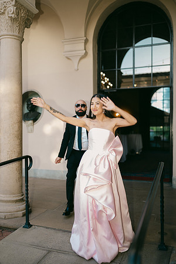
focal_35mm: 35
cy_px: 132
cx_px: 88
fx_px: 257
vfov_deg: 54.4
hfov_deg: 37.9
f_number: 1.2
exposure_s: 1/125
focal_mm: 35
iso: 64
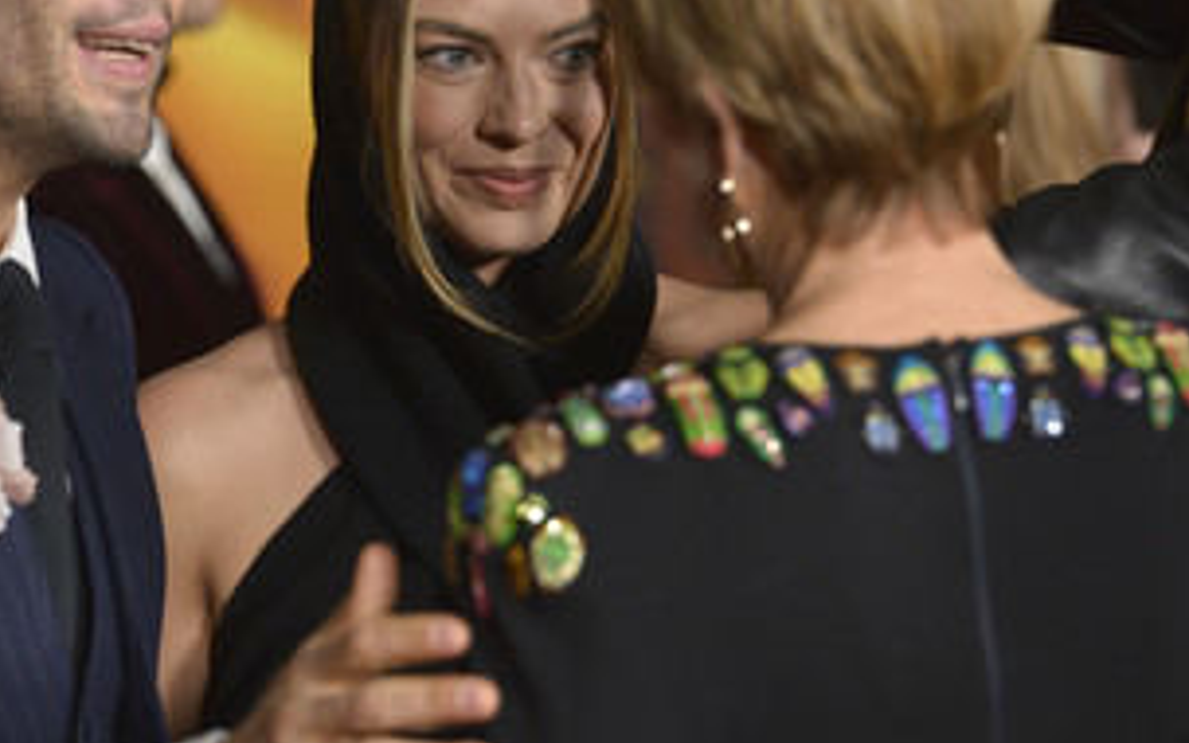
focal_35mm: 302
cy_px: 203
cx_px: 364
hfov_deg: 6.9
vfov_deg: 4.3
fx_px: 9786
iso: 2000
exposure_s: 1/320
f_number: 4.5
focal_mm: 200
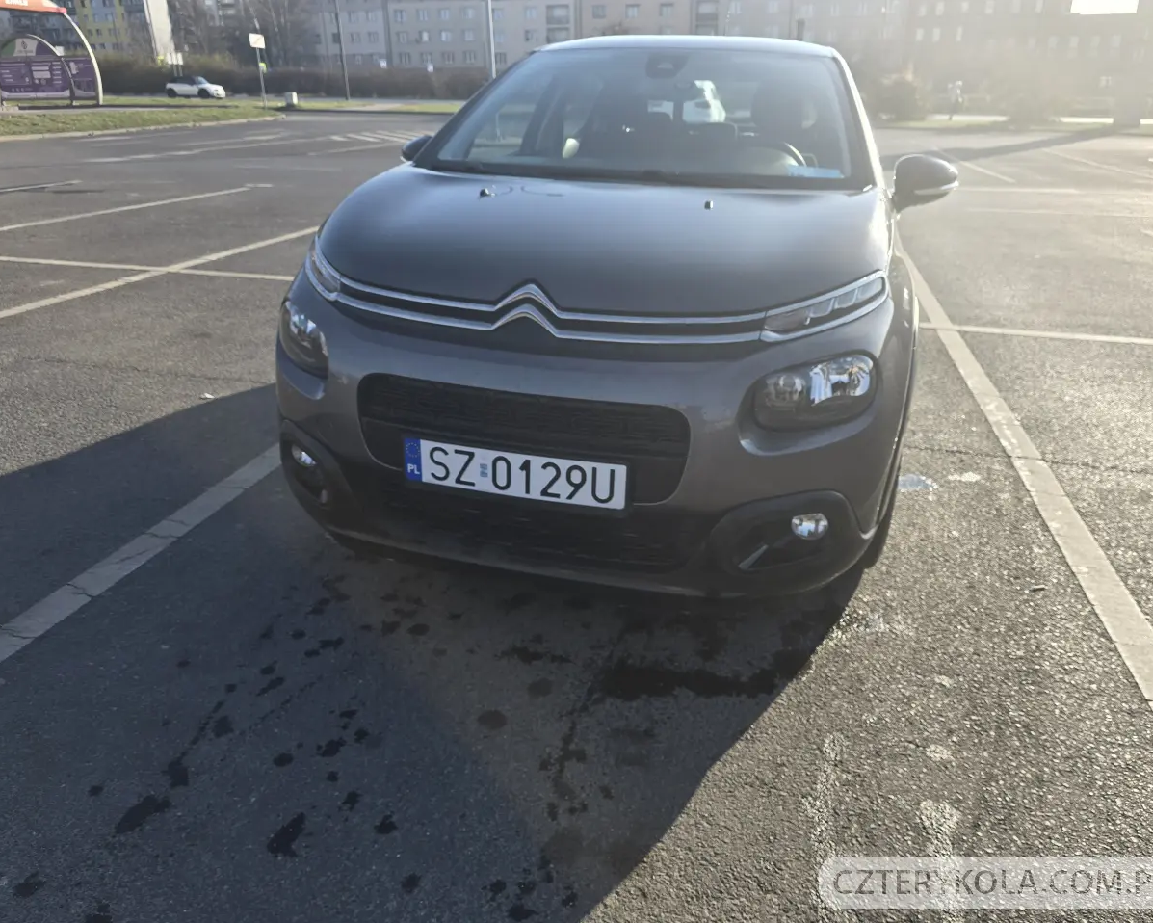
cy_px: 462
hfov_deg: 70.3
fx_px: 819
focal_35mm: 24
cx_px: 580
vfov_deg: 58.8
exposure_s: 1/317
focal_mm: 6.3
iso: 12
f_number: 1.7
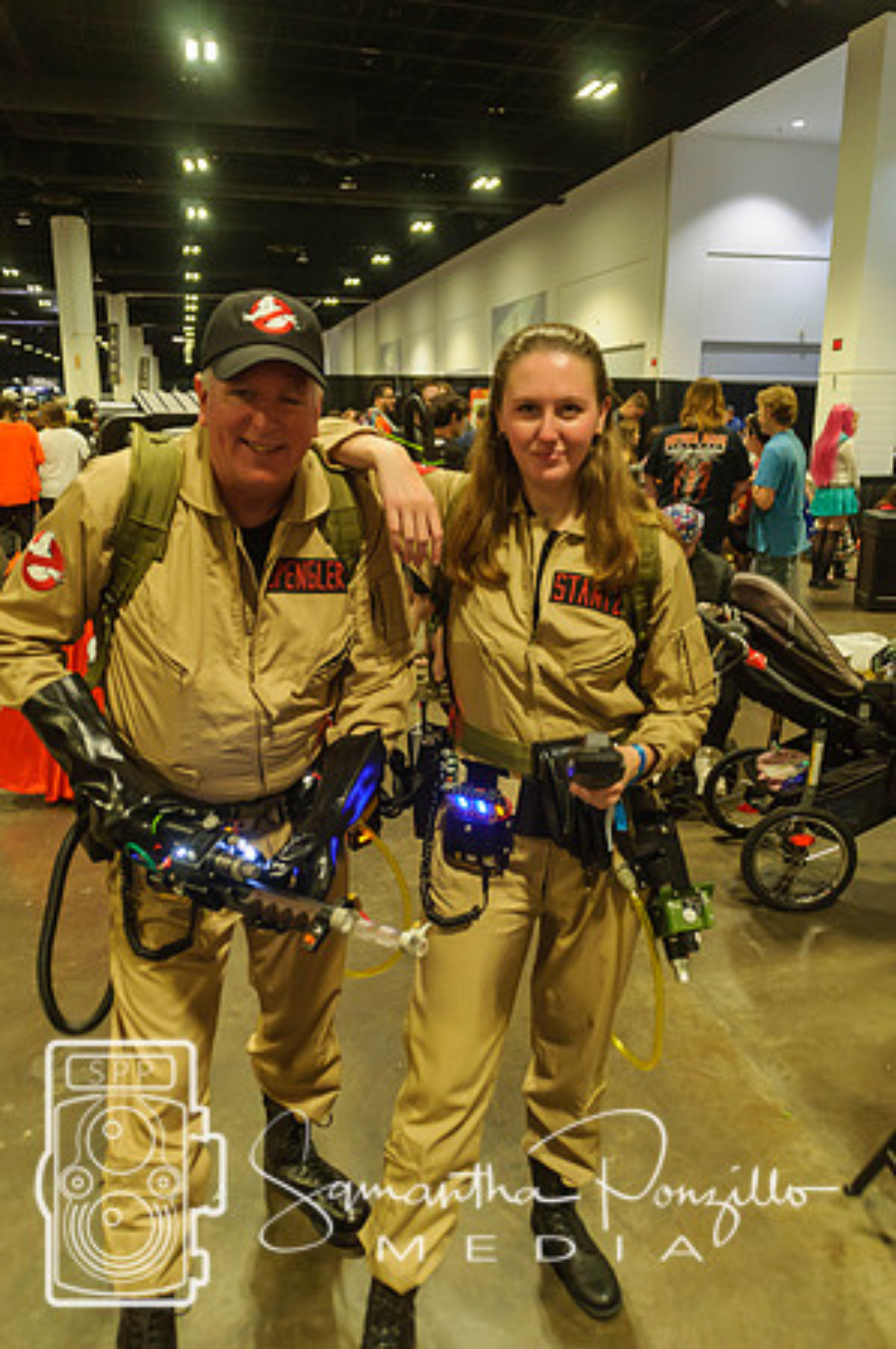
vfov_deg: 67.4
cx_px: 448
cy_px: 674
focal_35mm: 27
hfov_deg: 47.8
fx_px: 1010
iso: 800
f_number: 3.5
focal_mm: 18
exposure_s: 1/50
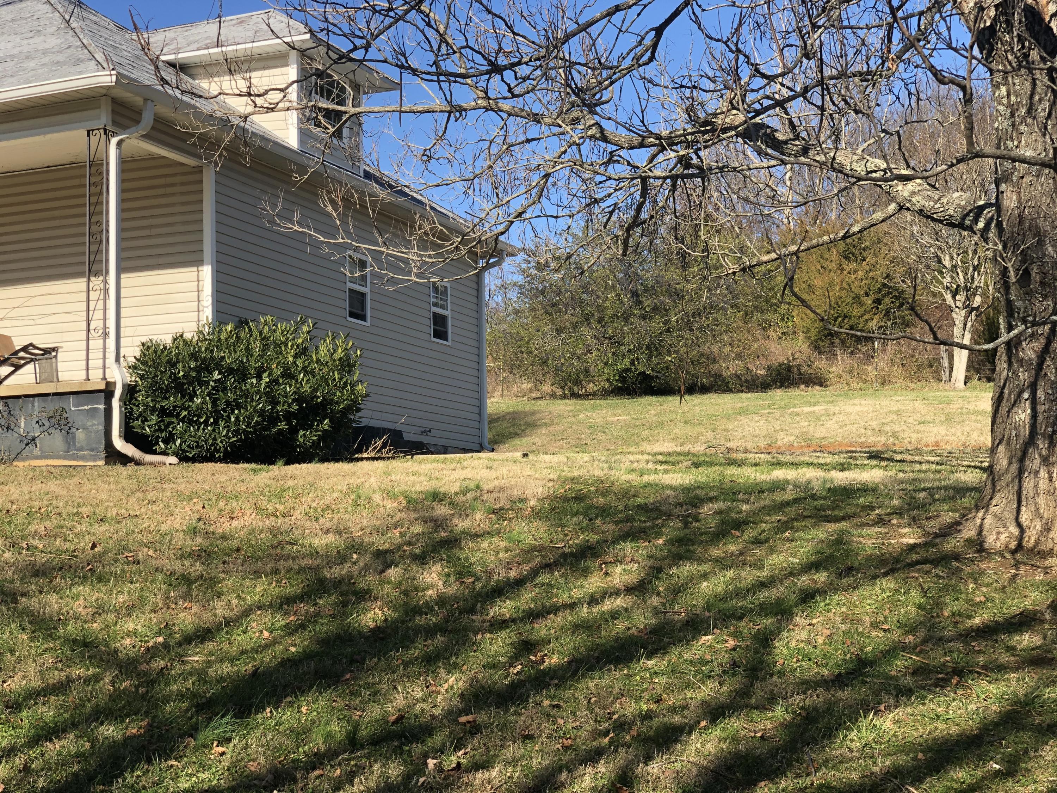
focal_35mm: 52
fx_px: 1588
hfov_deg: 36.8
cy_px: 396
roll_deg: +0.7
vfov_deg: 28.0
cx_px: 528
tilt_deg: +4.6
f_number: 2.4
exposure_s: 1/585
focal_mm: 6
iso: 16
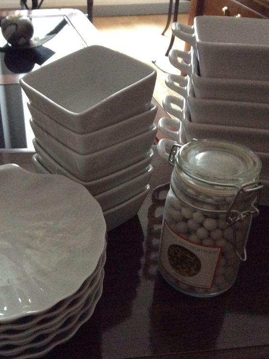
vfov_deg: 43.9
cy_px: 180
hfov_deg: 33.6
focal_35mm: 43
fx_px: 446
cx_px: 120
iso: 320
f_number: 2.4
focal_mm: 3.3
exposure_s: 1/17
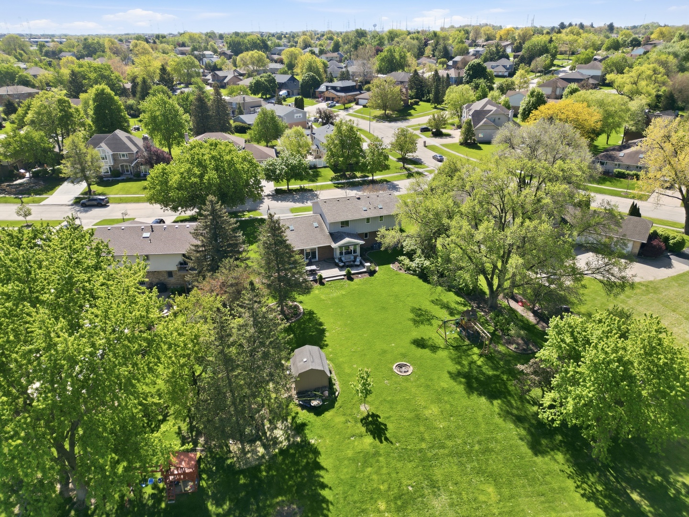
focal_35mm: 24
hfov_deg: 71.6
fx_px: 478
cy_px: 258
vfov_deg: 56.8
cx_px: 344
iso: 110
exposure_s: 1/1500
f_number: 1.7
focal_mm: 6.7
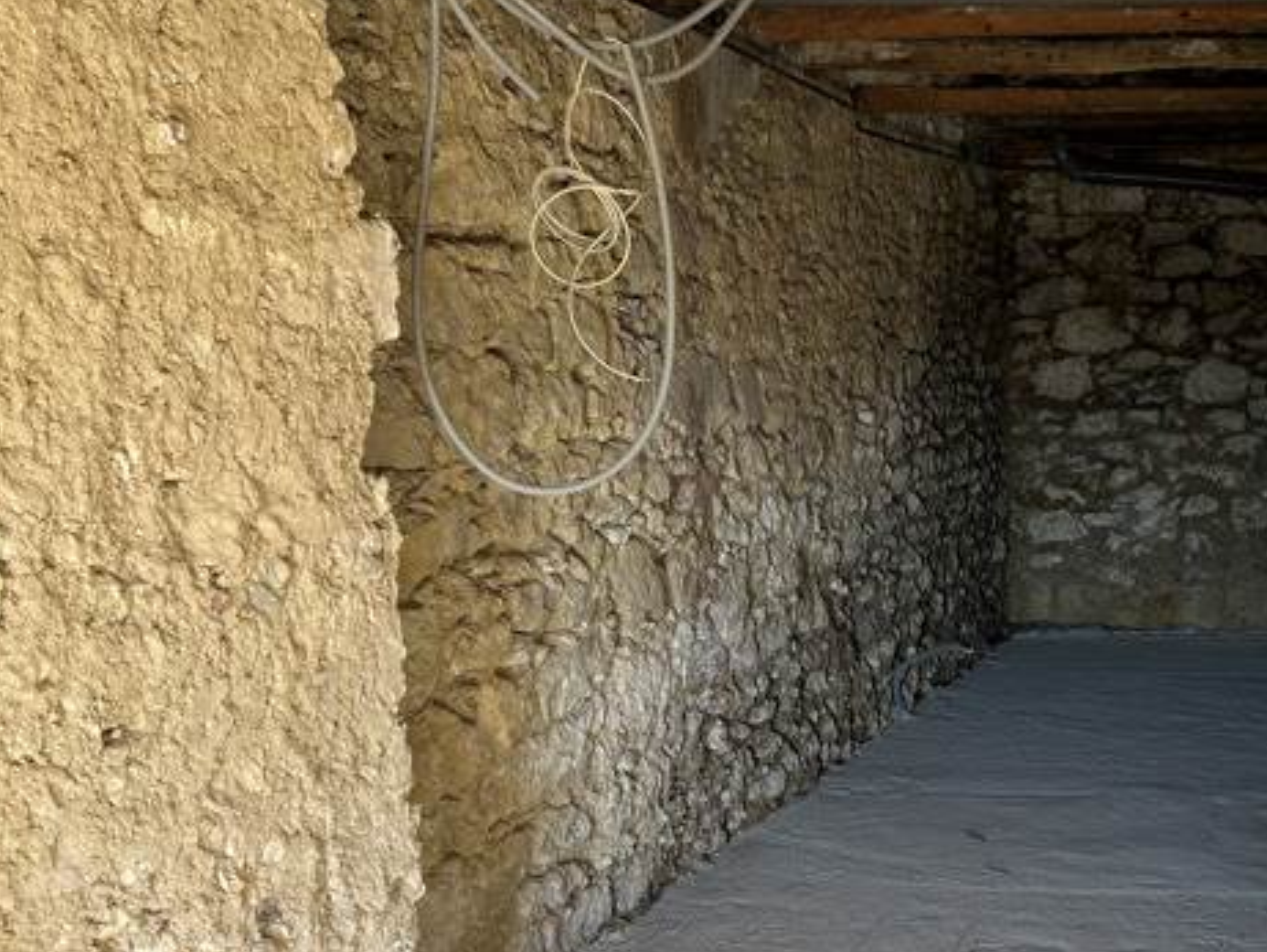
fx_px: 1648
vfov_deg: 32.0
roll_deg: +0.8
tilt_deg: -10.0
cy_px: 615
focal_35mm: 45
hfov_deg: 40.9
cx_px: 938
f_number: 1.5
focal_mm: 5.7
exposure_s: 1/121
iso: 80
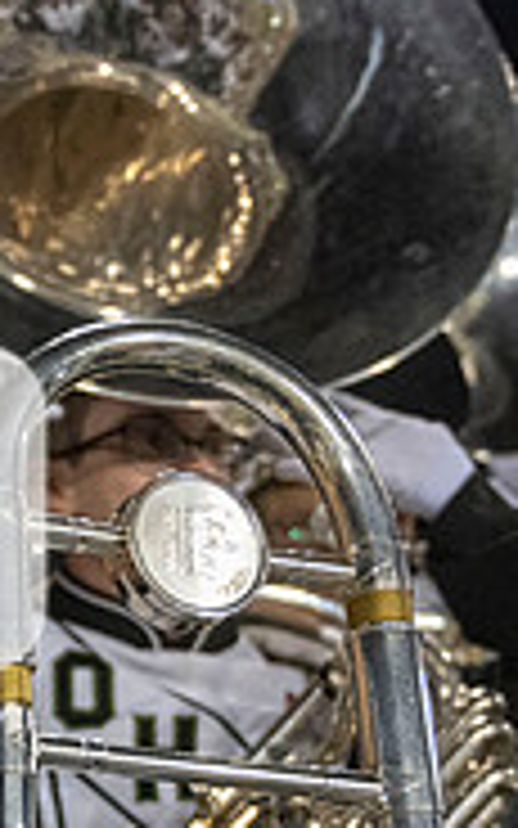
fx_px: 1739
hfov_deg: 15.4
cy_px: 556
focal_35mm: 77
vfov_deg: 26.6
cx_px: -293
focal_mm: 24
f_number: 4
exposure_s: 1/500
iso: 3200
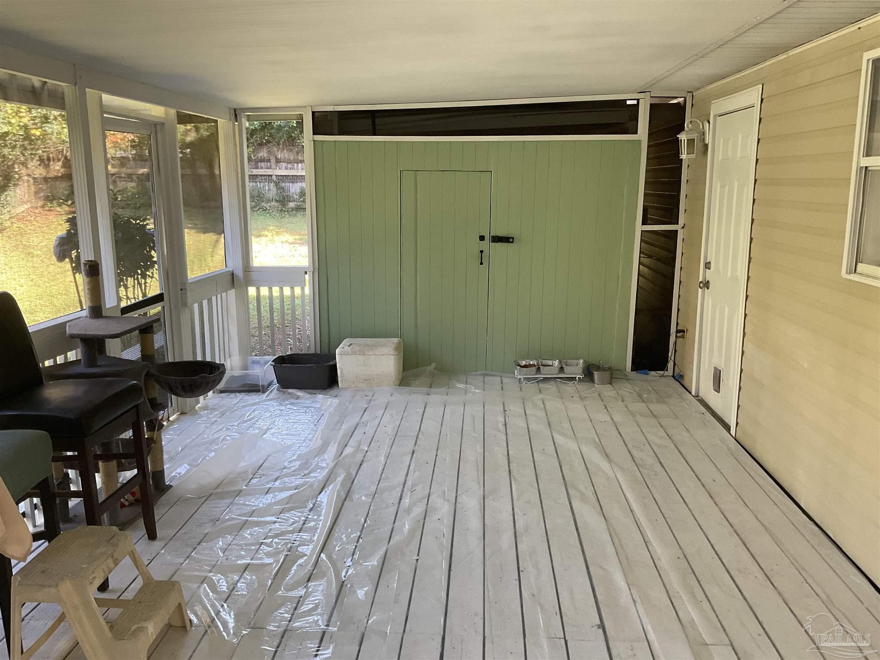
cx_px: 440
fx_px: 737
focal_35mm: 29
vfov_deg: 48.2
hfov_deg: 61.7
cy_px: 330
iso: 64
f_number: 1.8
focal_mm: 3
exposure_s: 1/64
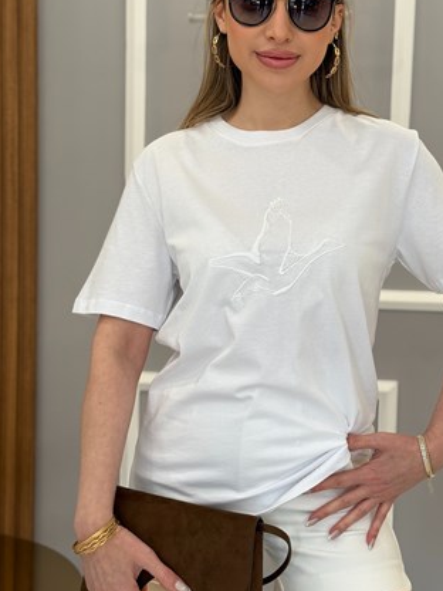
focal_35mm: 60
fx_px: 1024
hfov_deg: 24.4
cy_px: 260
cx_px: 271
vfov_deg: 32.1
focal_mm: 6.76
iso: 50
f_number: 1.78
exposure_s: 1/121
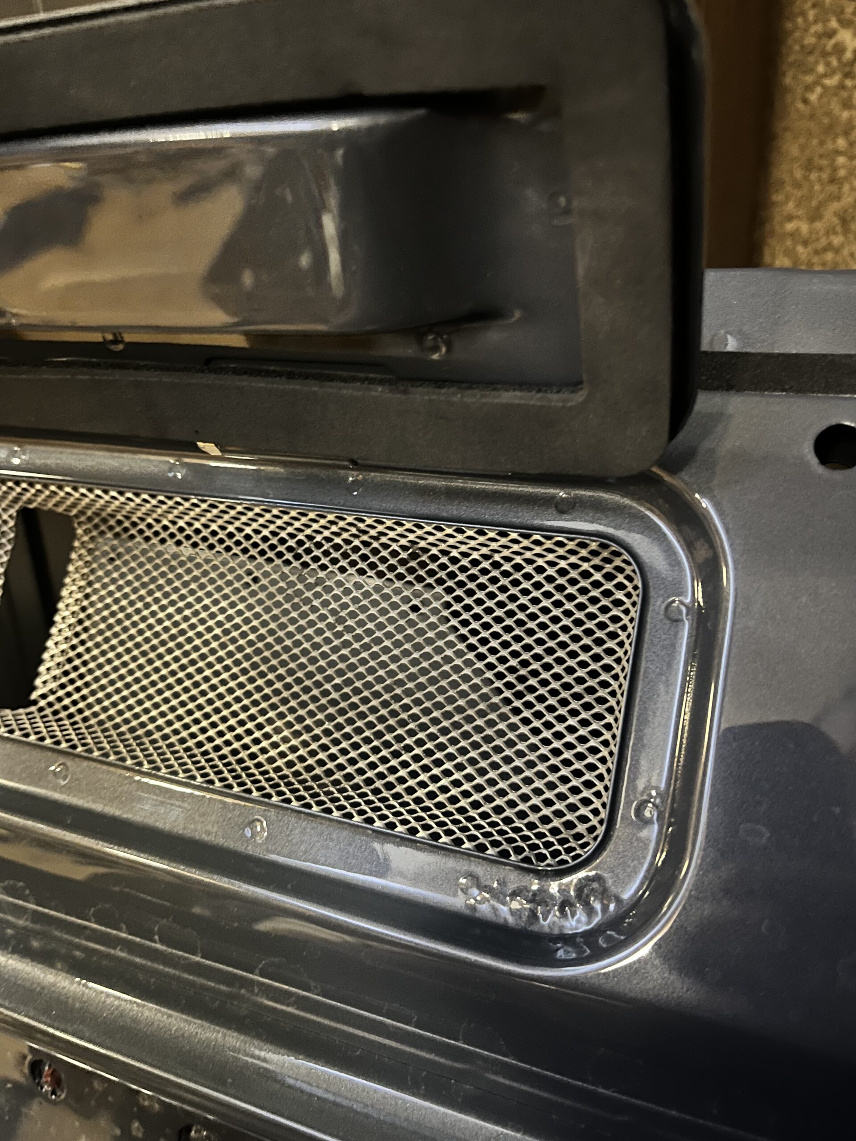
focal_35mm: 26
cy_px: 570
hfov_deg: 53.1
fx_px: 857
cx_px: 428
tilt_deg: -23.3
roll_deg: +1.6
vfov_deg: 67.3
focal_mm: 5.1
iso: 640
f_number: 1.6
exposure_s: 1/13
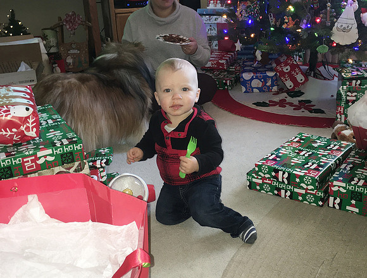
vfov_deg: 48.5
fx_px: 309
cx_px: 184
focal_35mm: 29
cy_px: 139
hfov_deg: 61.5
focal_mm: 4.15
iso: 125
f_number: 2.2
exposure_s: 1/16
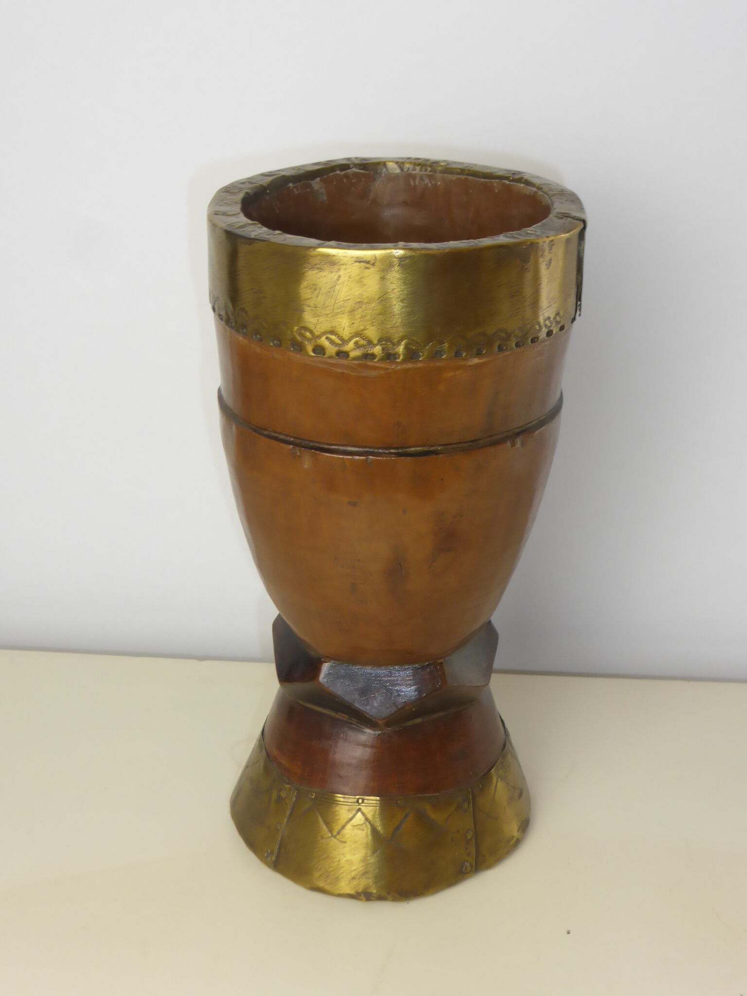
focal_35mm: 47
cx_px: 374
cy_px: 498
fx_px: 1352
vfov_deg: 40.4
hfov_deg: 30.9
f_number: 4.2
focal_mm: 8.5
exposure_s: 1/60
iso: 200
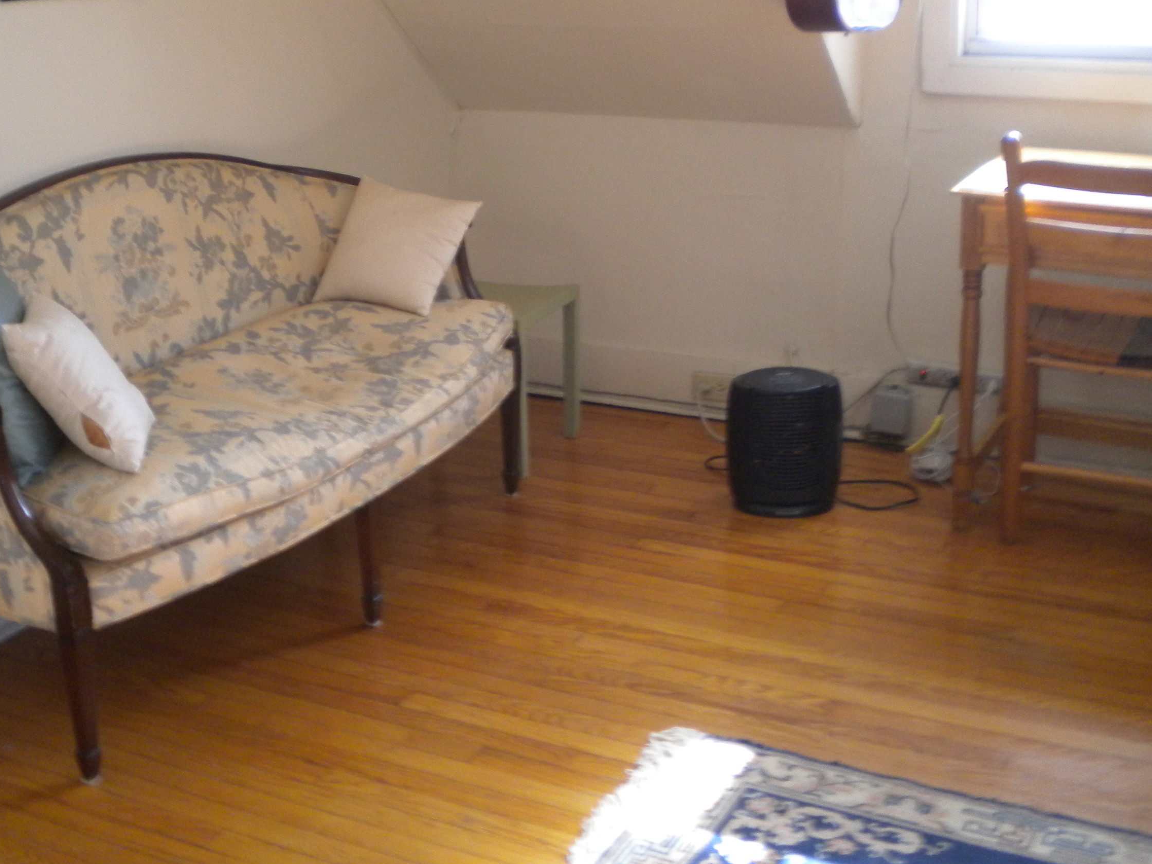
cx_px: 448
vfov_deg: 30.2
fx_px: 1597
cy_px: 344
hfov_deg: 39.5
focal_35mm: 48
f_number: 3.1
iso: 220
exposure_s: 1/53.1
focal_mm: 6.3
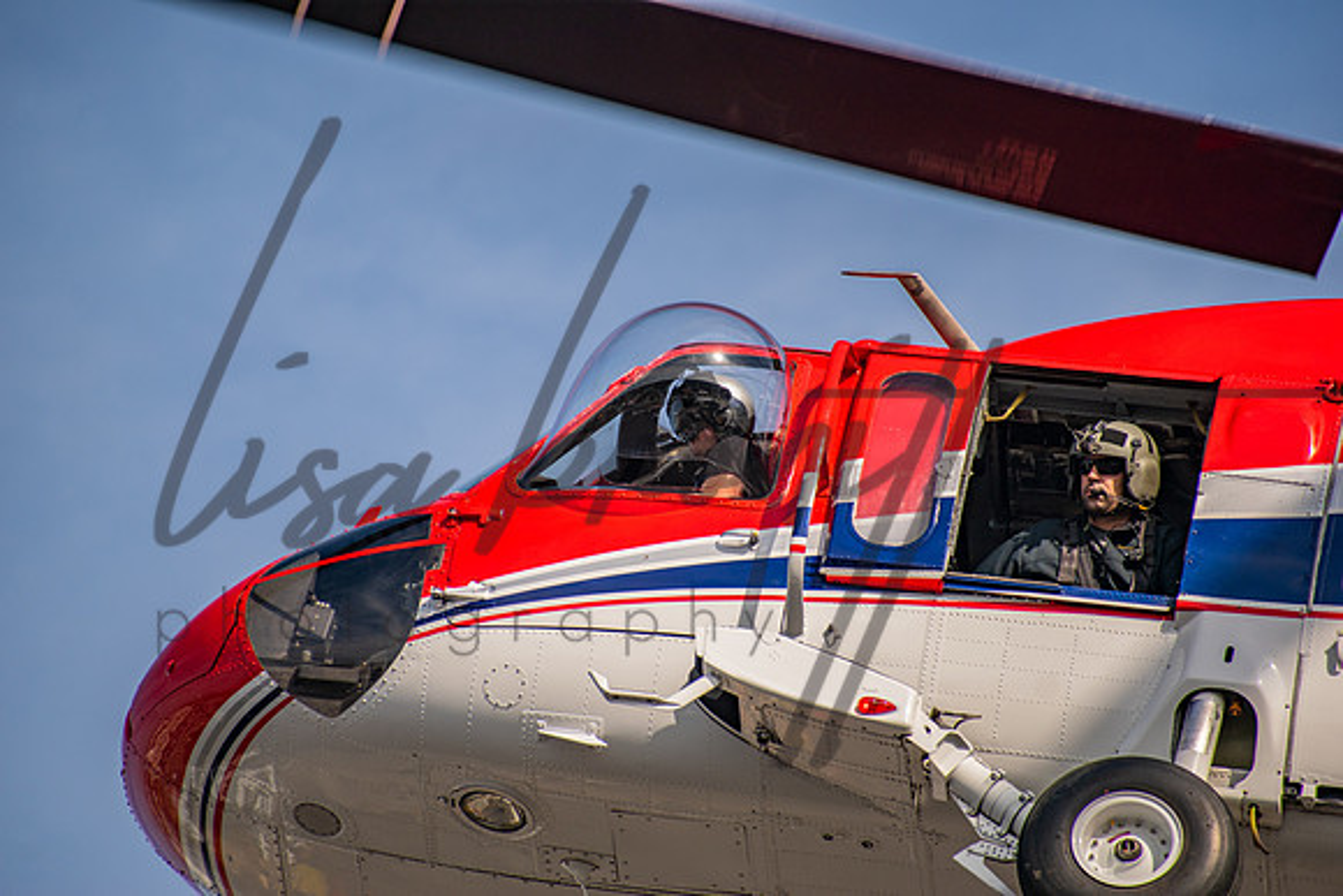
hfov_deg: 4.9
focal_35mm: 420
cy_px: 448
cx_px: 672
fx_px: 15671
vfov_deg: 3.3
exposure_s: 1/800
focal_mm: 280
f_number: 6.3
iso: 100
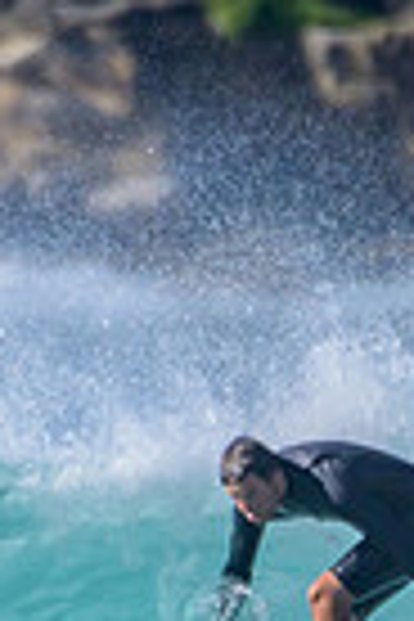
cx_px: 292
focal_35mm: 4190
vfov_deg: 0.5
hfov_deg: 0.3
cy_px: 718
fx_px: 72272
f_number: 11
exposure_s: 1/2000
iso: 1000
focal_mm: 1000
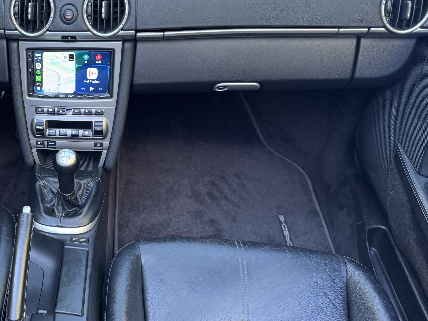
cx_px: 41
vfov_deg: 32.9
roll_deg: +1.4
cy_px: 166
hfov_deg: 39.7
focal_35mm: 44
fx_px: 544
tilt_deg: -41.0
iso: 200
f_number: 1.78
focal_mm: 6.76
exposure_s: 1/95
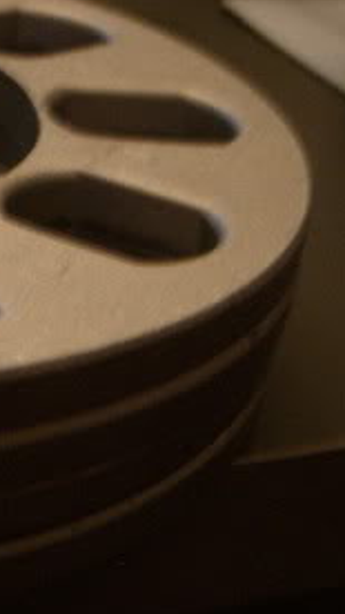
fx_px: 1563
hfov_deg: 11.8
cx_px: -249
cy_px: 196
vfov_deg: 22.1
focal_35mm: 96
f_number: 3.5
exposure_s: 1/4
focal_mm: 6.4
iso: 122
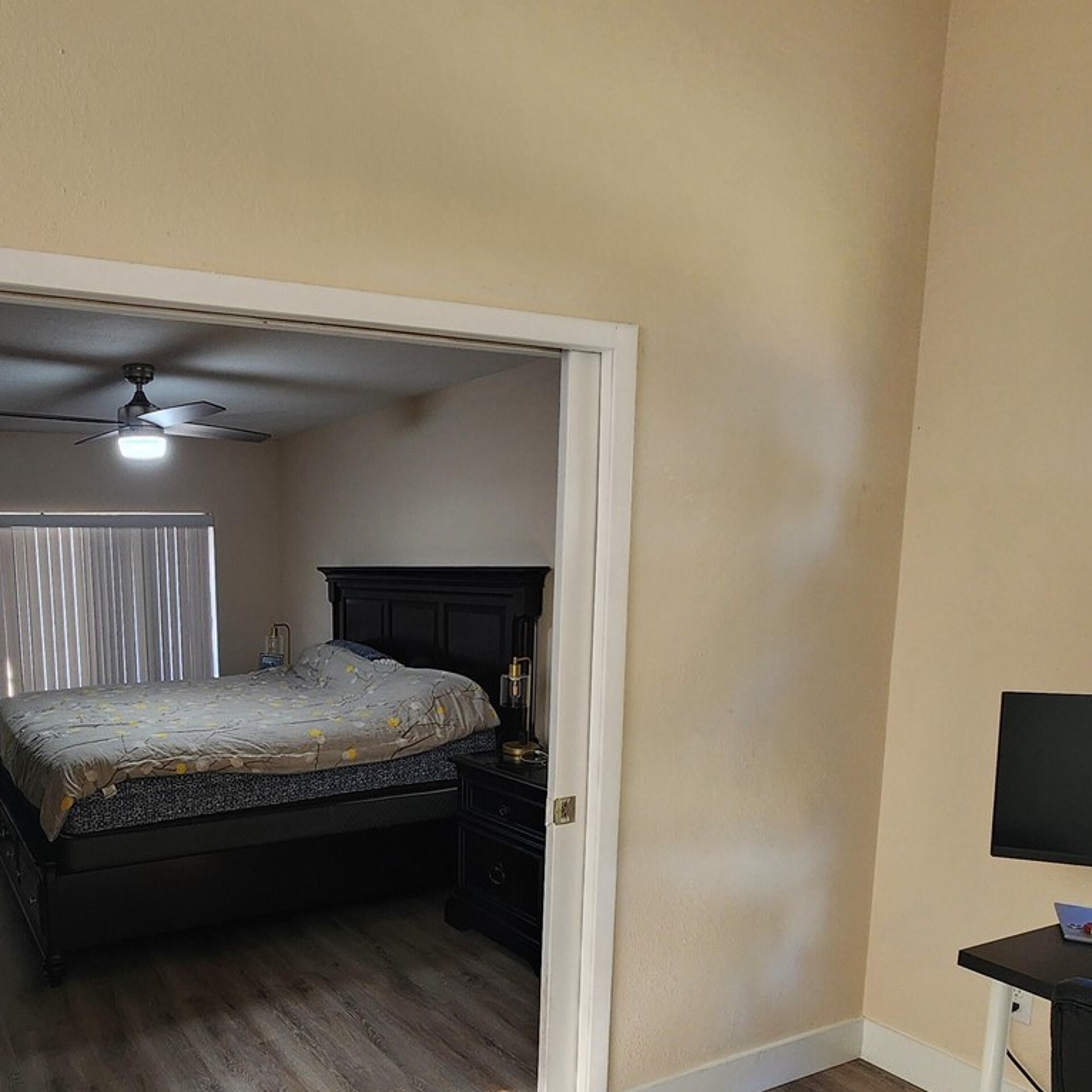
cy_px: 717
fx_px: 857
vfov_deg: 63.6
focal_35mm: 24
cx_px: 314
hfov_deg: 62.4
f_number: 2.2
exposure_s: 1/60
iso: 160
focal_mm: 2.2
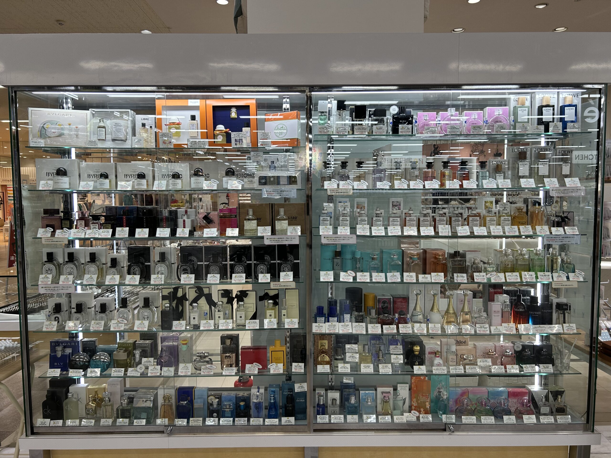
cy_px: 229
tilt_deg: -4.1
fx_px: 459
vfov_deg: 53.1
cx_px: 306
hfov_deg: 67.3
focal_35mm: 26
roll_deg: +0.6
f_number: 1.5
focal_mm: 5.7
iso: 32
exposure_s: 1/135
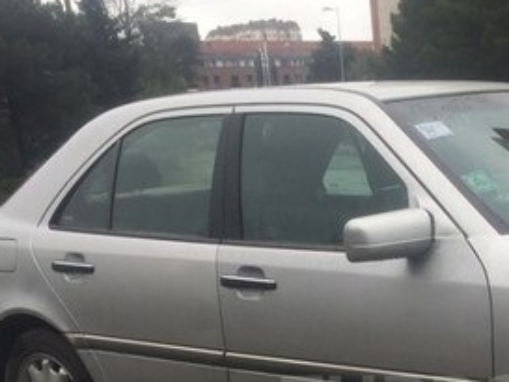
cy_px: 403
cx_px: 472
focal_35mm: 70
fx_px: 1030
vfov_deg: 20.2
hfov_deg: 26.7
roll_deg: +4.2
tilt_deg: -13.7
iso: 32
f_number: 2.2
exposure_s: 1/354
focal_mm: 4.15
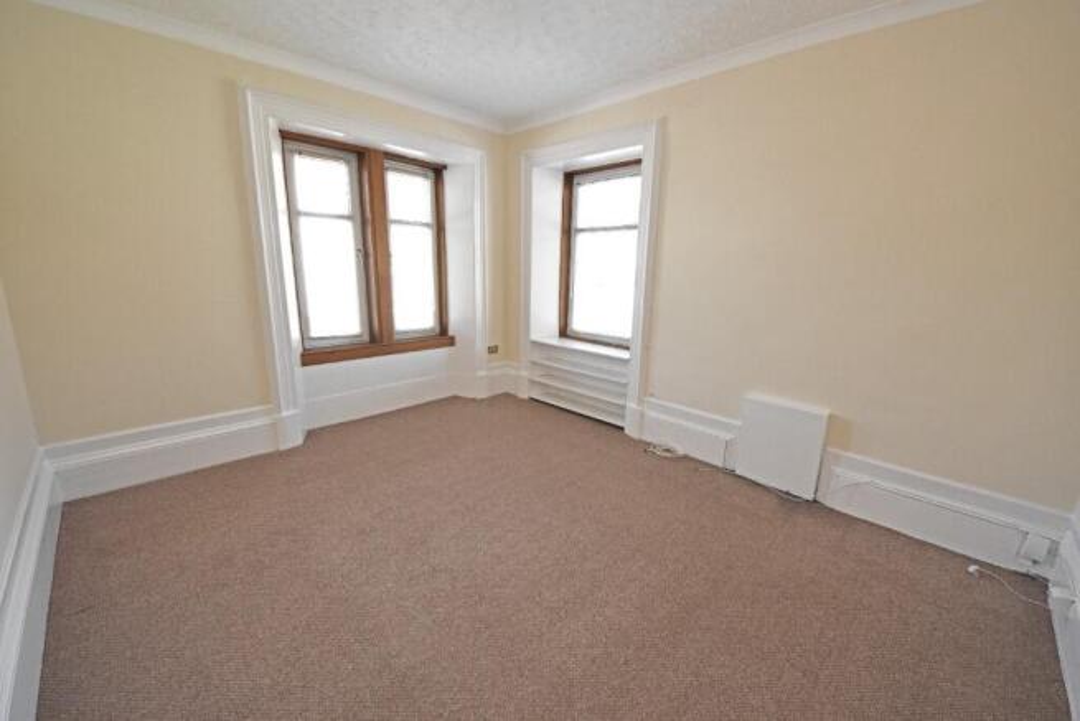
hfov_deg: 106.3
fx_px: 405
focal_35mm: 14
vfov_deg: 83.3
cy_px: 360
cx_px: 540
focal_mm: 9
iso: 2000
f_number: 5.6
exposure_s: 1/200
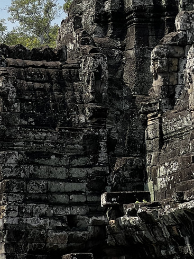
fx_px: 1412
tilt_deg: +14.9
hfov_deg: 7.9
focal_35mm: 189
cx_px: 150
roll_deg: -0.7
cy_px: -2
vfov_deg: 10.4
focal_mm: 9
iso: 32
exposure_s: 1/995
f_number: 2.8
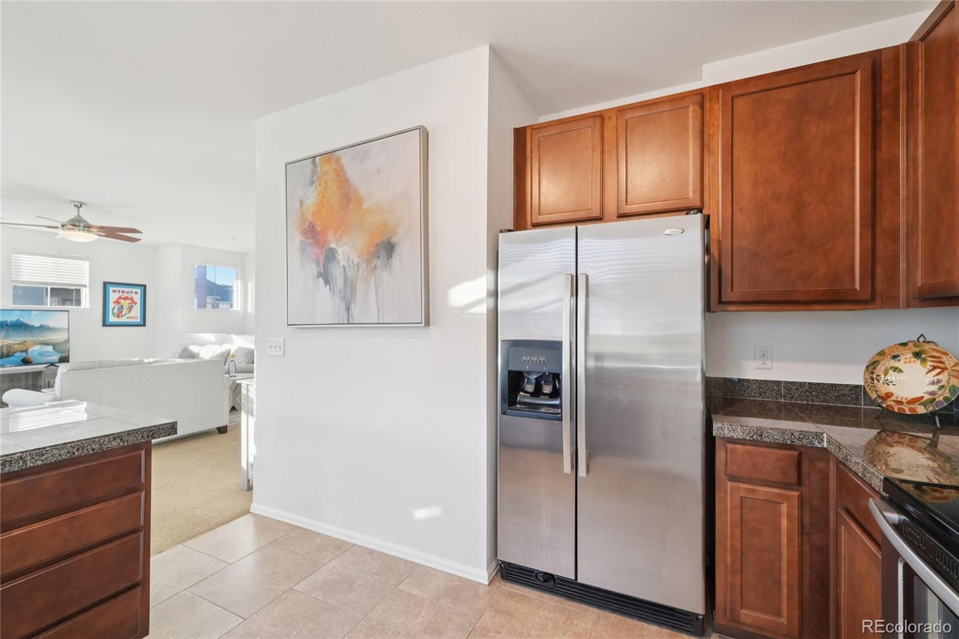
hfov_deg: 100.4
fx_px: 399
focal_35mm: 15
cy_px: 320
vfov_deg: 77.3
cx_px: 480
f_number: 8
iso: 800
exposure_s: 1/13
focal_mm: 10
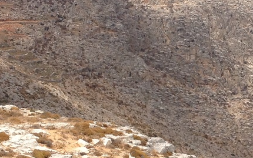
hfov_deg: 15.0
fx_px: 952
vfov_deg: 9.5
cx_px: 211
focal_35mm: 138
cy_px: 68
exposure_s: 1/3067
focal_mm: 4.28
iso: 50
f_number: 2.4
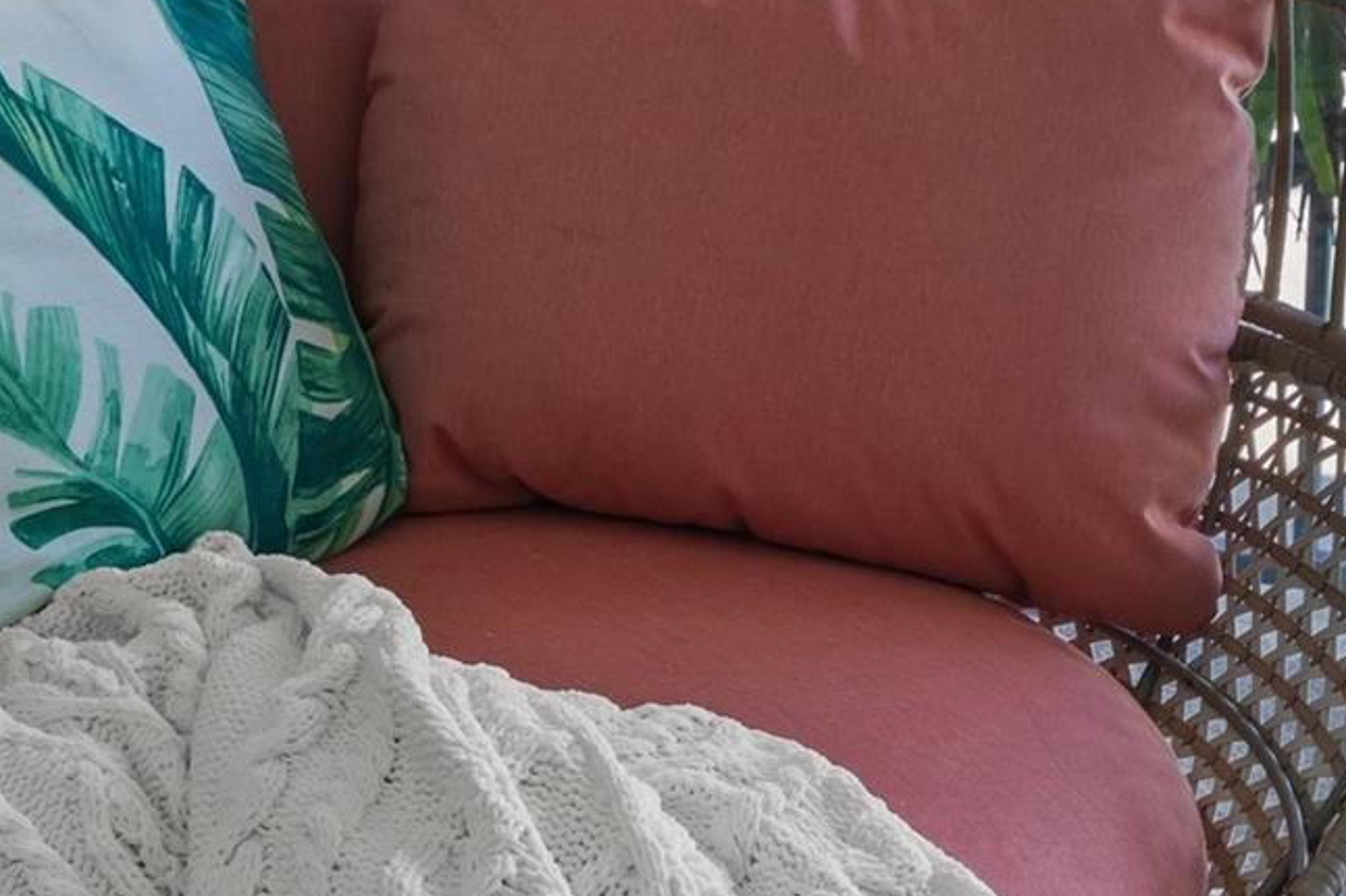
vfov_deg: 15.1
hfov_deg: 22.9
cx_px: 728
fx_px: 3327
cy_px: 56
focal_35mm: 89
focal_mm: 24
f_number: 6.3
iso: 250
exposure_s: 1/6
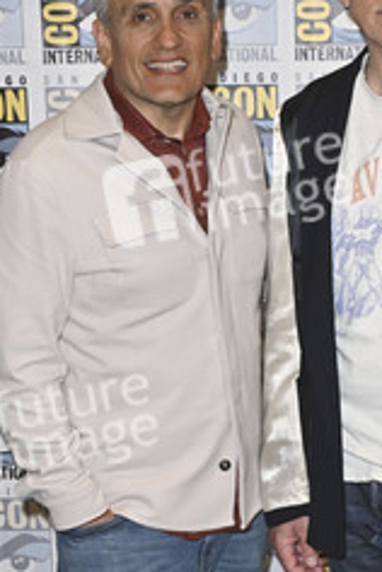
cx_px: 297
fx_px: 939
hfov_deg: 22.7
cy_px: 311
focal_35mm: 59
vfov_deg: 33.9
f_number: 5
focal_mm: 35
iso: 2500
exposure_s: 1/250
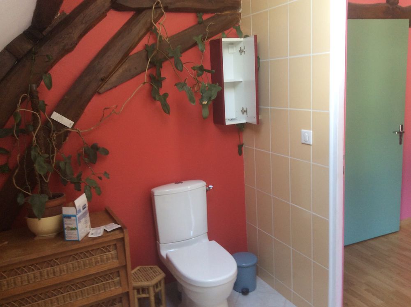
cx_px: 206
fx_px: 379
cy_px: 154
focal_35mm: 32
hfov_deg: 56.9
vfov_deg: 44.1
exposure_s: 1/25
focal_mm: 3.3
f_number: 2.4
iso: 50
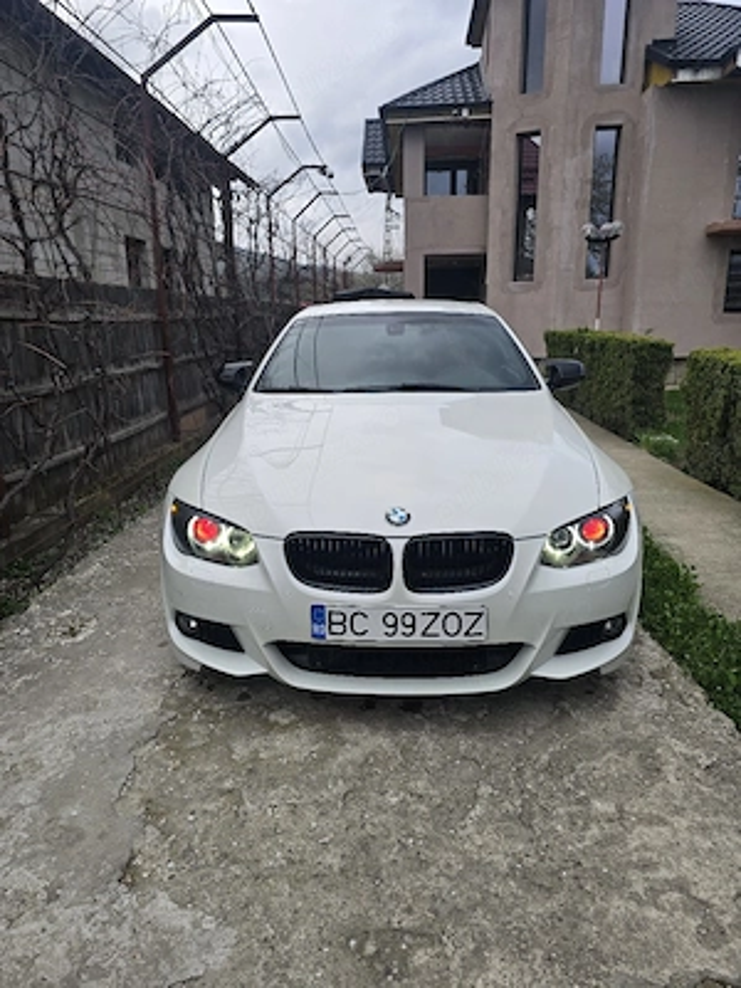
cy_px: 494
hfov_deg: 58.9
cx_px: 370
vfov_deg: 73.9
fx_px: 656
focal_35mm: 23
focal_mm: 6.3
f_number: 1.7
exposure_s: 1/66.2
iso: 32
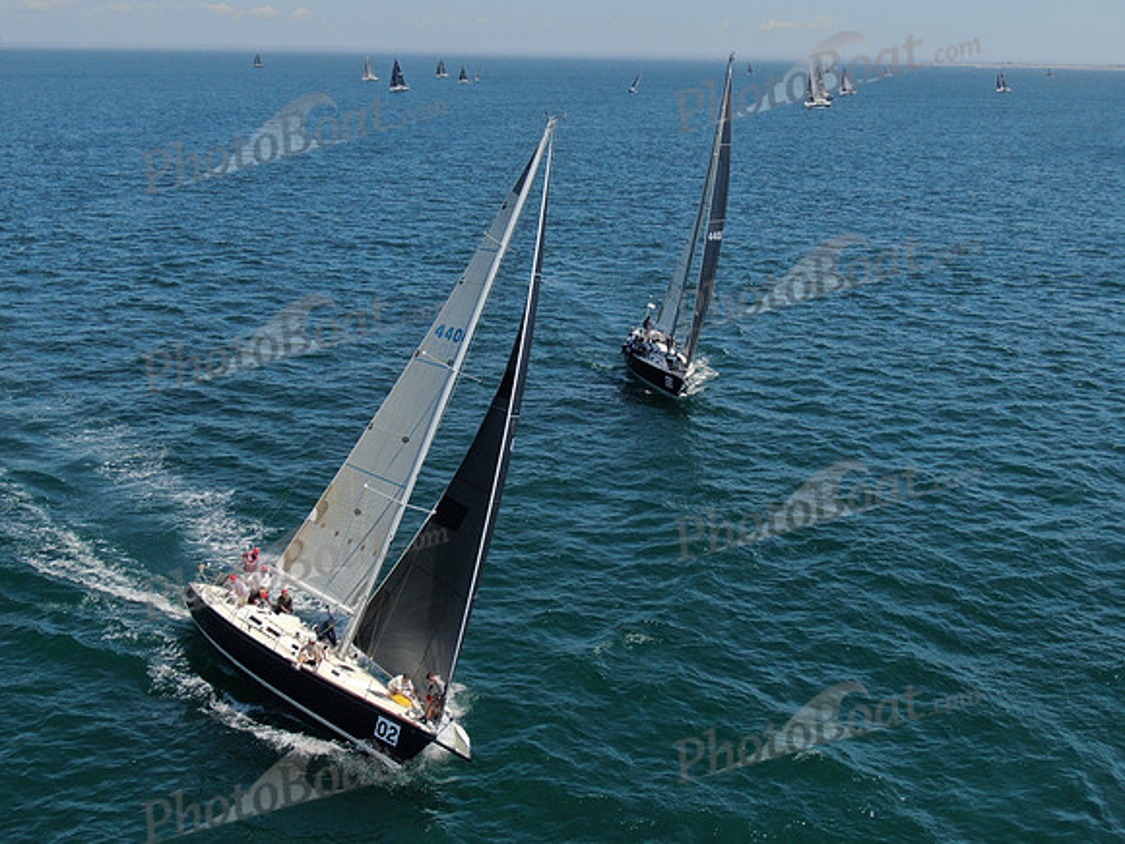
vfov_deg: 33.6
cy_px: 422
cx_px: 562
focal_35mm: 43
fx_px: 1397
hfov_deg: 43.9
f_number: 3.6
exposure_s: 1/1000
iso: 100
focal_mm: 7.39
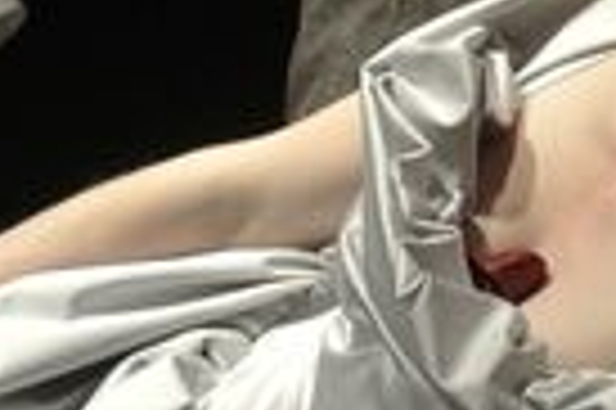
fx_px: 14305
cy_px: -169
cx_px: 454
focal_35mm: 837
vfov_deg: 1.6
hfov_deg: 2.5
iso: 360
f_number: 4.2
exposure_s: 1/80
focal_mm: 53.1
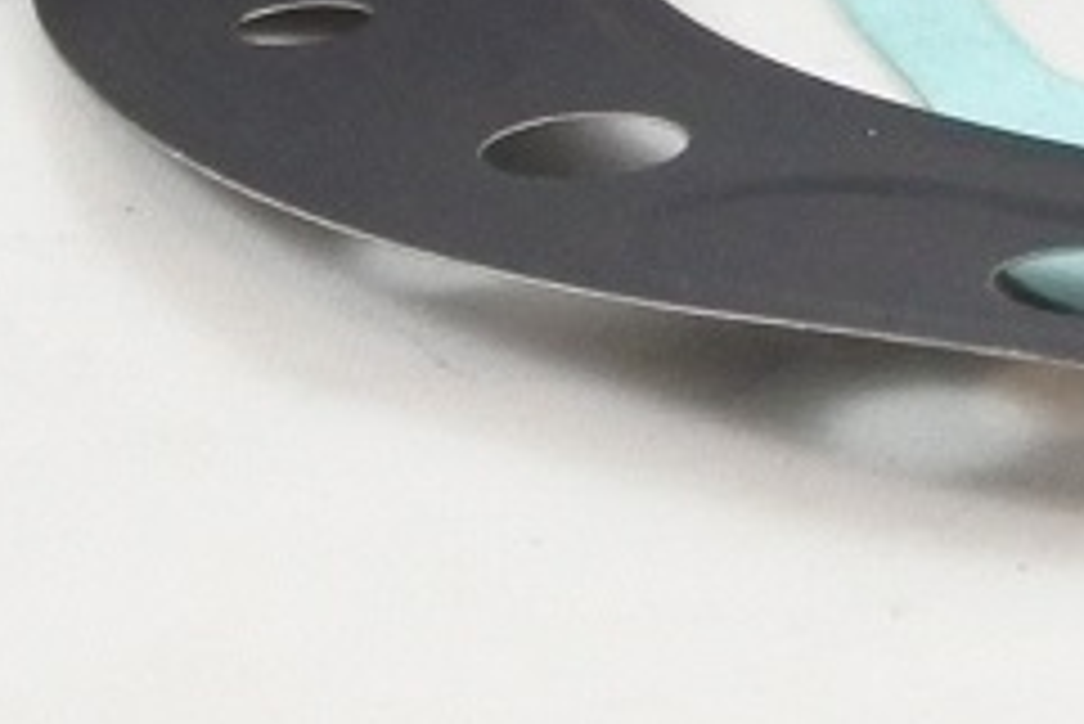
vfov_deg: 3.4
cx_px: 1194
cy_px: -1558
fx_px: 11810
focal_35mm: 392
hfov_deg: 5.2
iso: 800
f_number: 4.5
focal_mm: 18.9
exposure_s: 1/125
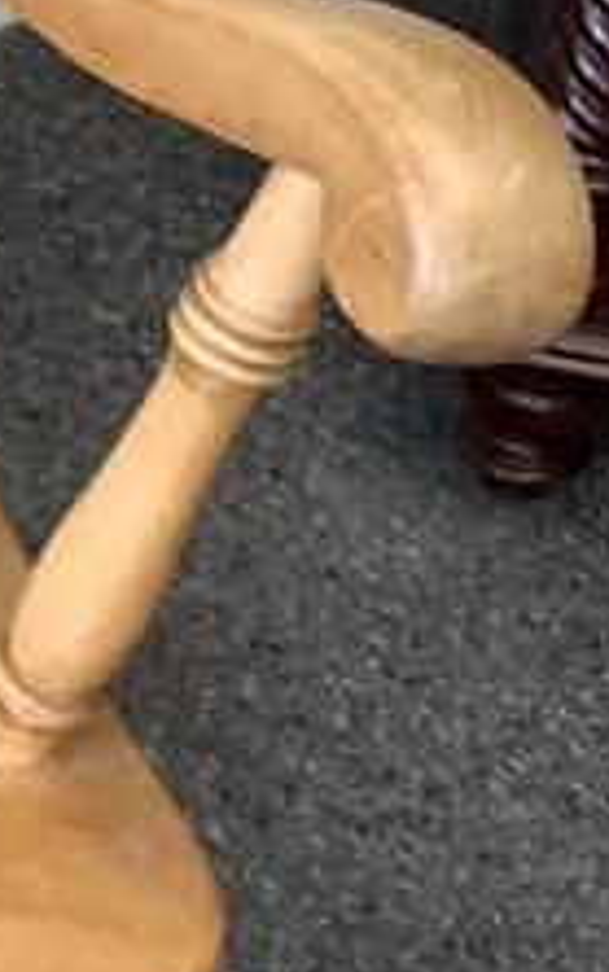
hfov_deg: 9.4
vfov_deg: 16.2
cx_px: -767
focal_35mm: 127
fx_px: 3368
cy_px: 118
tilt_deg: -36.7
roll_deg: +1.9
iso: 50
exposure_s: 1/50
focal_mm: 4.25
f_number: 1.8
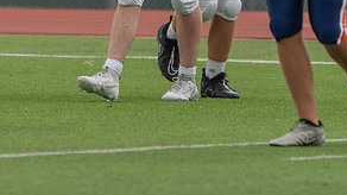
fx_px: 9474
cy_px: -88
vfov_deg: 1.2
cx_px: -67
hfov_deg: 2.1
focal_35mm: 1030
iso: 800
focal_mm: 400
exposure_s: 1/1000
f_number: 5.6
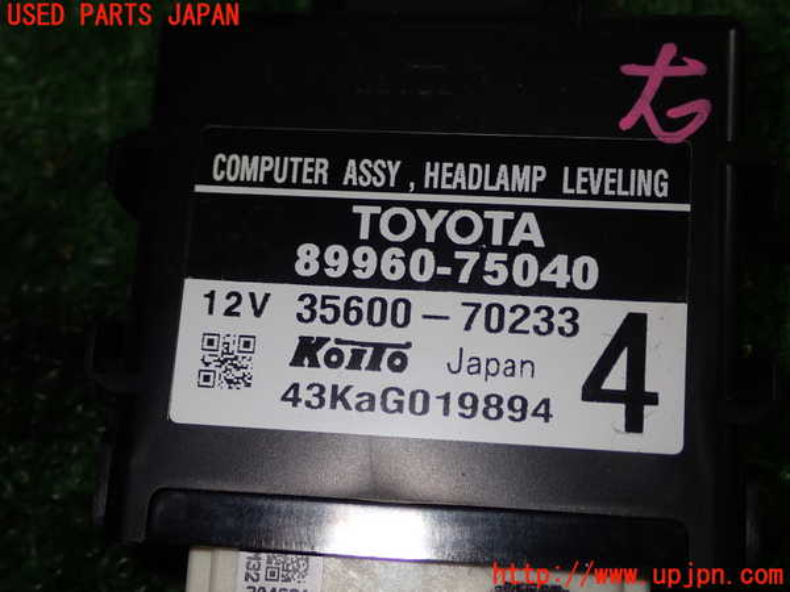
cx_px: 395
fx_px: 1324
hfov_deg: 33.2
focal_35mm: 58
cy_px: 296
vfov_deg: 25.2
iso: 200
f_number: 10
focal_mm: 10.35
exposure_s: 1/60
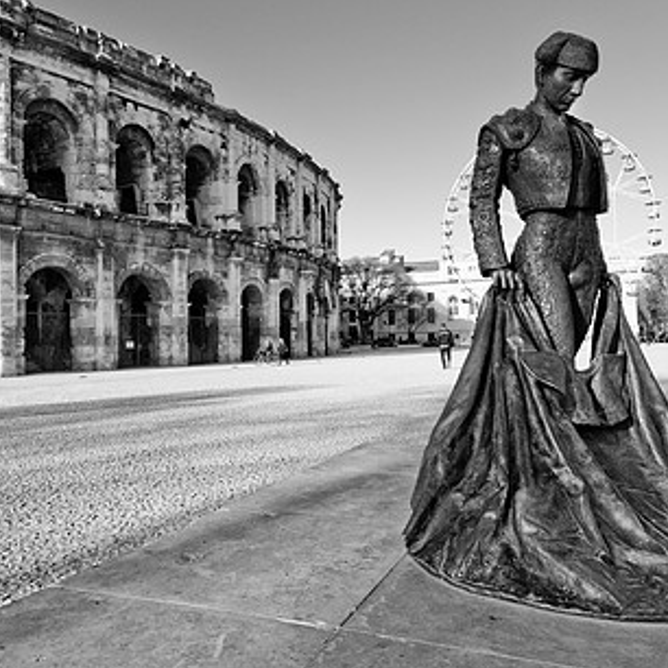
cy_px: 313
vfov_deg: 55.6
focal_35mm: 29
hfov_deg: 55.6
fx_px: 633
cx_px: 332
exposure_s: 1/250
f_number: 8
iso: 200
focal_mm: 12
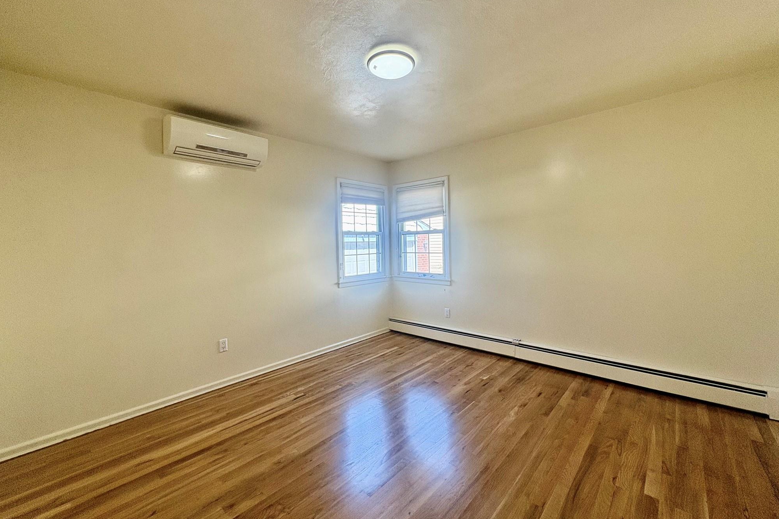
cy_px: 240
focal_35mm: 15
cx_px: 387
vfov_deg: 77.2
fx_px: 325
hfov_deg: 100.4
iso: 125
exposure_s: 1/120
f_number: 2.2
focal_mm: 2.22
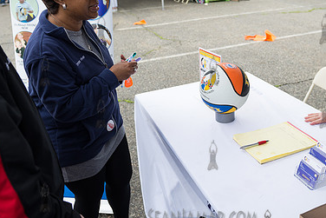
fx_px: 335
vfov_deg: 35.6
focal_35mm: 37
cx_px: 212
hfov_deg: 51.1
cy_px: 71
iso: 200
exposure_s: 1/800
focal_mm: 24
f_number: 3.5
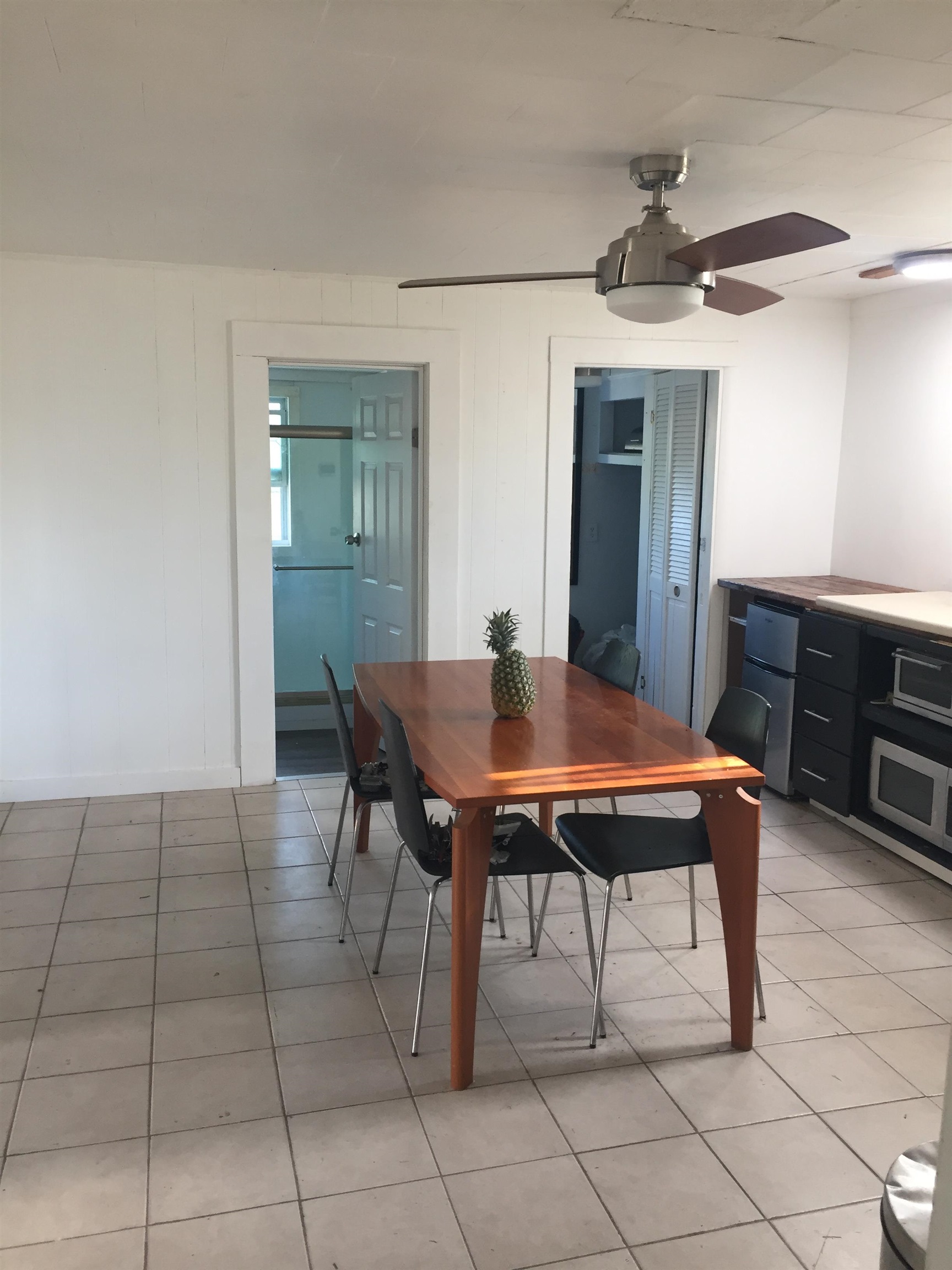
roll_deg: -1.3
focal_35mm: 29
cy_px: 635
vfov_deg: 61.7
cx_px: 476
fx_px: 1063
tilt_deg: -10.8
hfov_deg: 48.2
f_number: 2.2
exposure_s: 1/30
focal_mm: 4.15
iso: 64
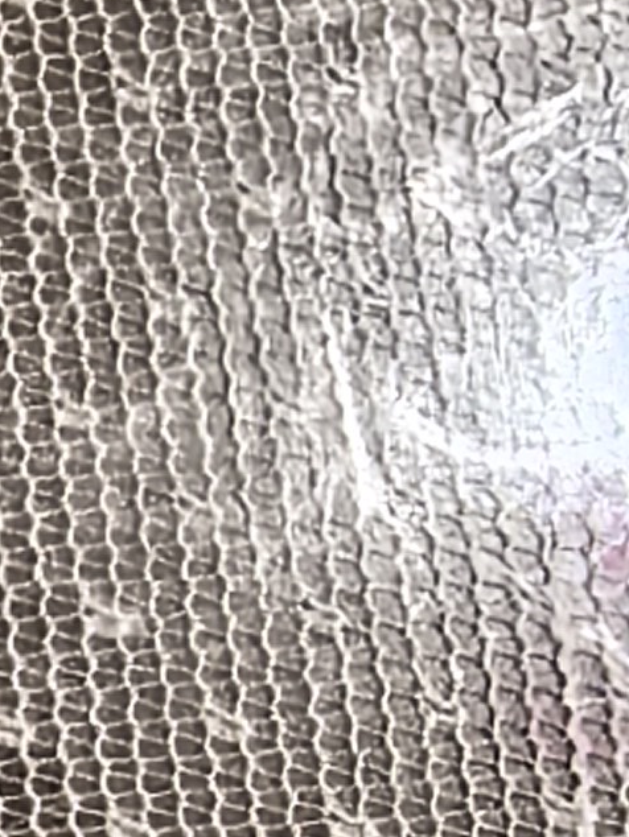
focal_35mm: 155
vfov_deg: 12.2
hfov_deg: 8.4
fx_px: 3753
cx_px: -1126
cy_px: 1176
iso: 640
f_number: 2.2
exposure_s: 1/24
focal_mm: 1.95
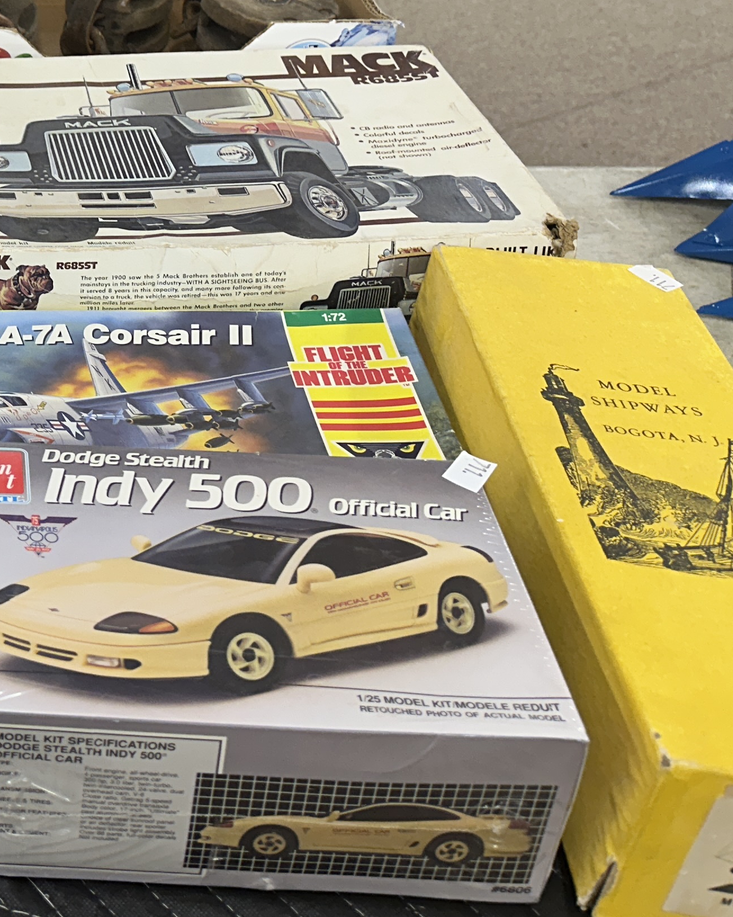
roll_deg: -0.5
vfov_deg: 31.7
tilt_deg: -31.9
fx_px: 1573
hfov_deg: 23.6
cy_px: 199
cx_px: -178
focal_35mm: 58
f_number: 1.78
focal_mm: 6.86
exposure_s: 1/120
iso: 125
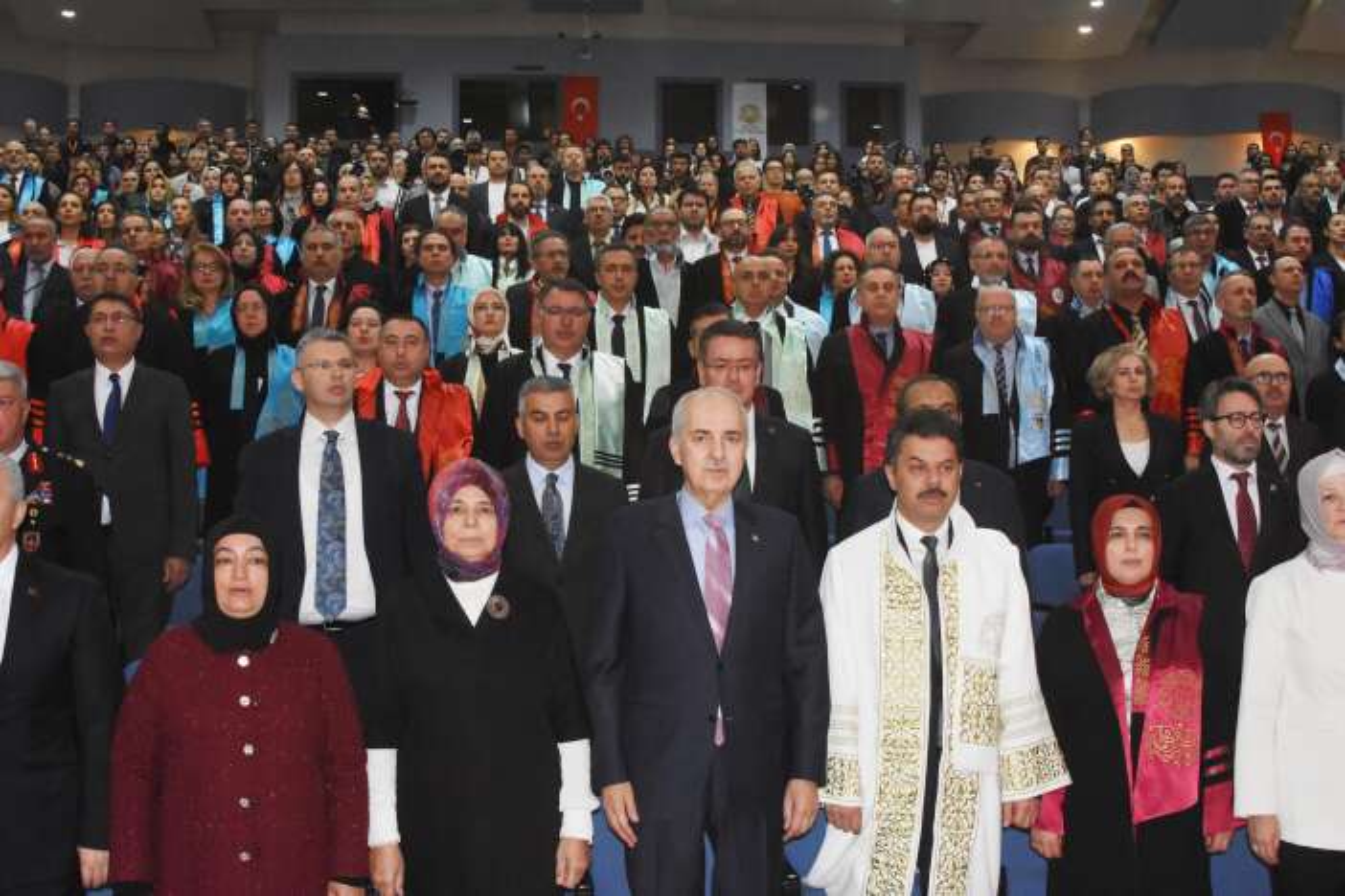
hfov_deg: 46.4
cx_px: 672
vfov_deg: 31.9
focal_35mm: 42
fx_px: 1569
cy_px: 448
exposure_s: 1/60
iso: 4000
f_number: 7.1
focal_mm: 28
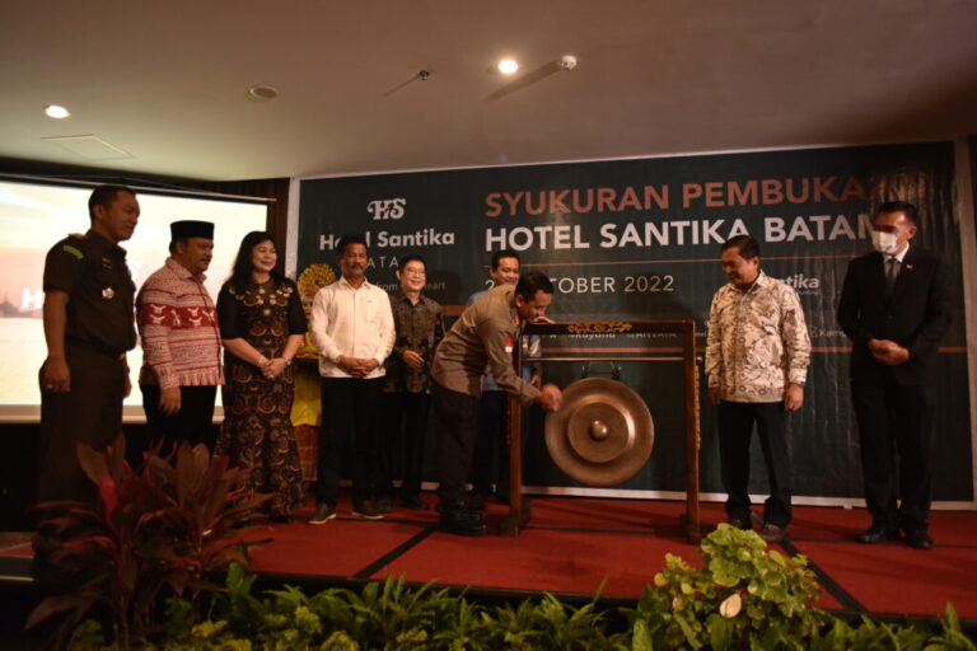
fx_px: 651
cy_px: 326
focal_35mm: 24
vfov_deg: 53.1
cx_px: 488
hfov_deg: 73.7
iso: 1600
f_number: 2.8
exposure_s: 1/100
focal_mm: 24
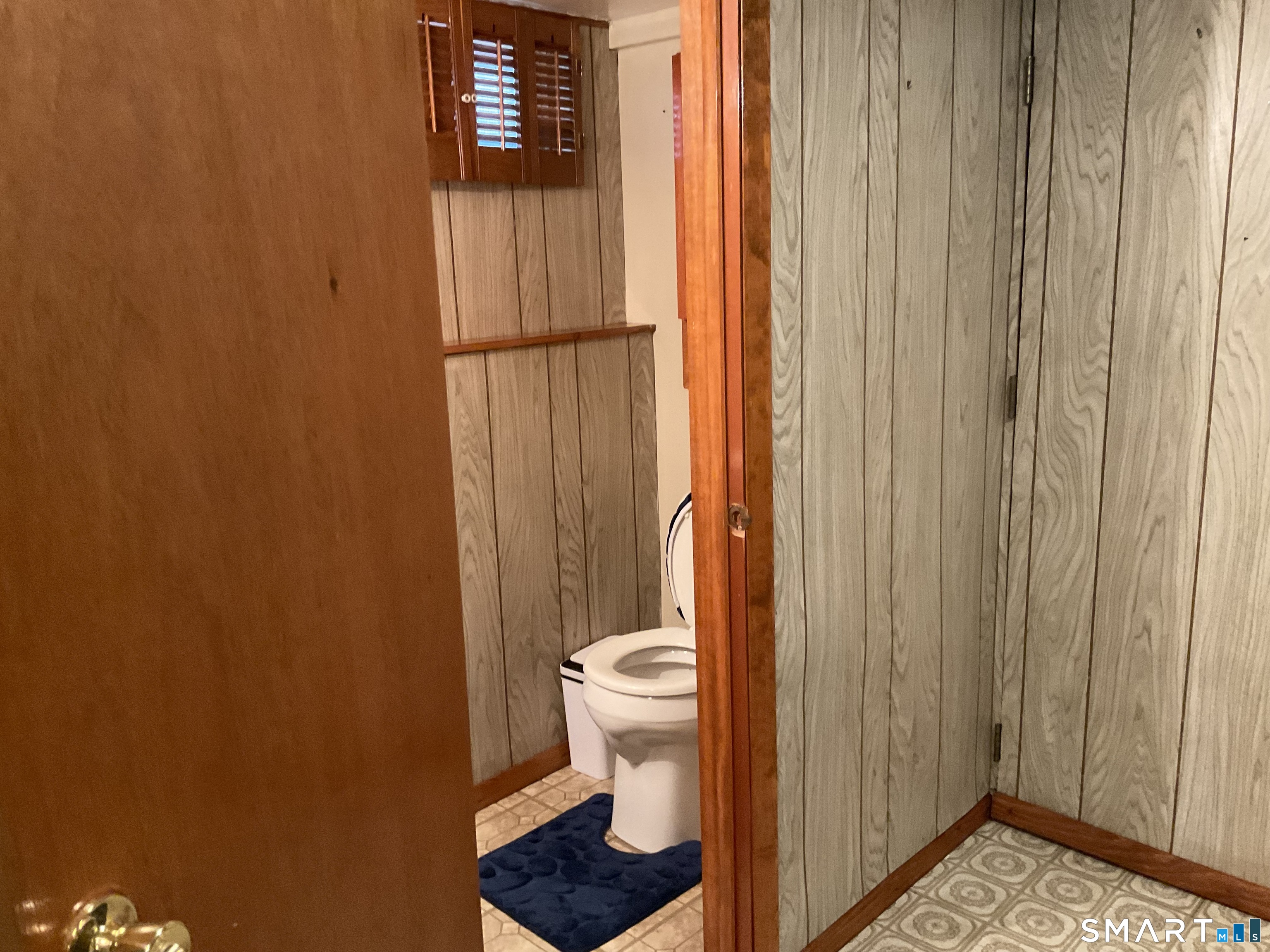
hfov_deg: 61.7
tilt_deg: -12.0
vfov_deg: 48.2
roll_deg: +2.1
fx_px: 1064
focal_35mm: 29
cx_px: 635
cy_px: 476
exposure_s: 1/30
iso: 400
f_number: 1.8
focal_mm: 3
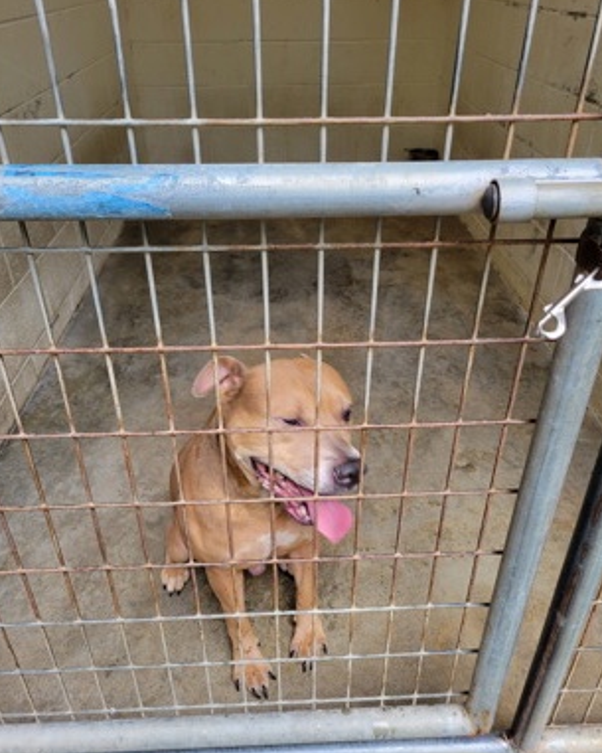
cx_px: 297
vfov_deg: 62.2
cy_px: 374
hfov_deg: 51.5
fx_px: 623
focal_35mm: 28
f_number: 1.8
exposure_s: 1/120
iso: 80
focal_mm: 5.4
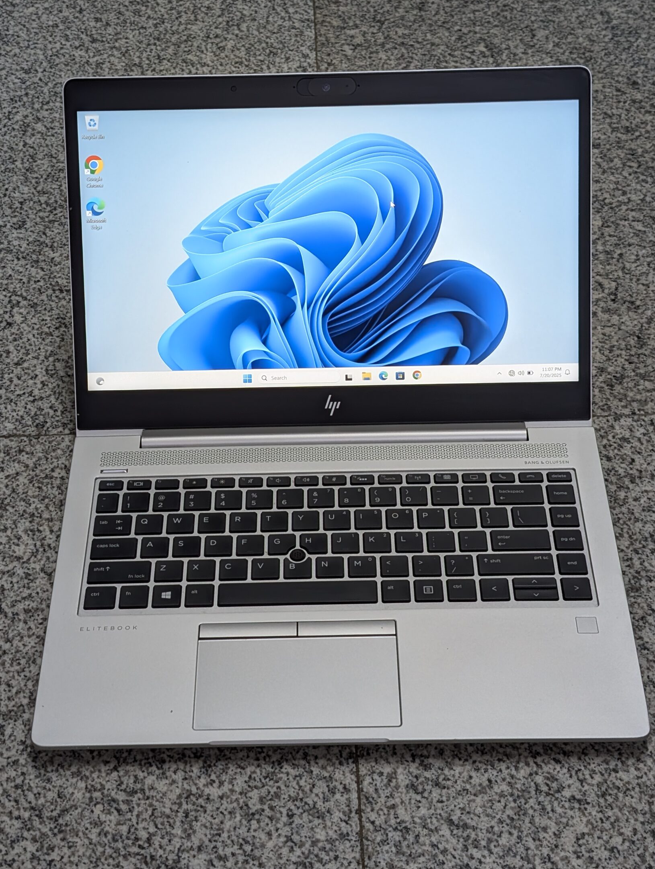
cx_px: 304
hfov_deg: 25.3
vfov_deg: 33.1
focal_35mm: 58
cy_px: 376
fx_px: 1459
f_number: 1.68
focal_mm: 6.9
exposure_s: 1/100
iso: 210
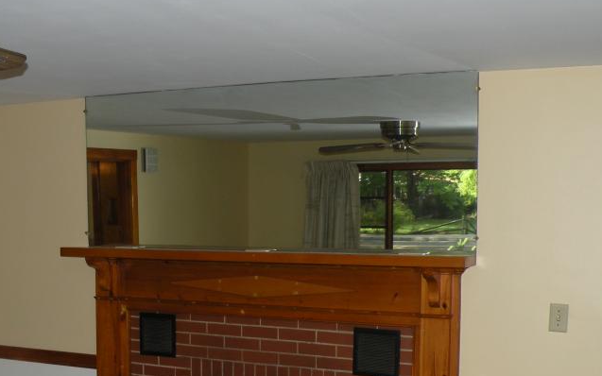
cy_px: 291
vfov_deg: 27.5
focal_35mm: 46
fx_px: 755
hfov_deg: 43.5
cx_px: 298
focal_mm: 4.7
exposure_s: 1/60
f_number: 2.8
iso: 64
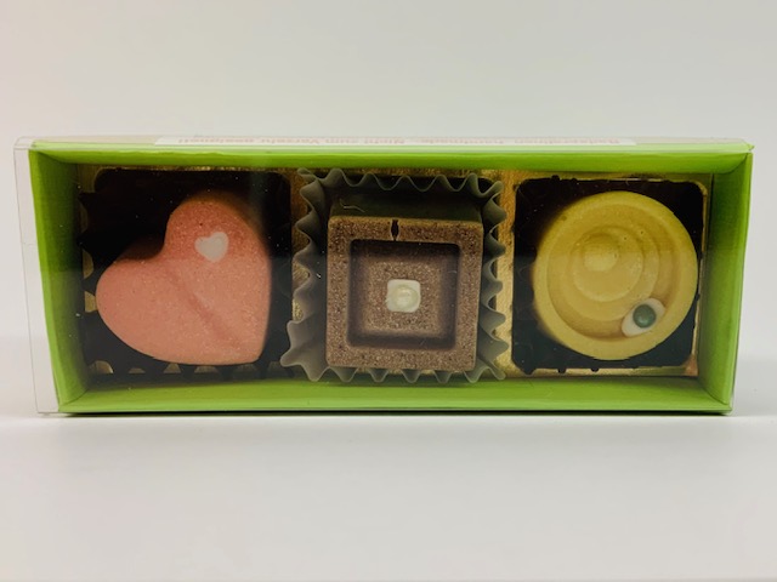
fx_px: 651
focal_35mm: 29
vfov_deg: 48.2
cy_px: 291
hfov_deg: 61.7
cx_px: 388
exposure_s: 1/100
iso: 16
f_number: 1.8
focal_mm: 3
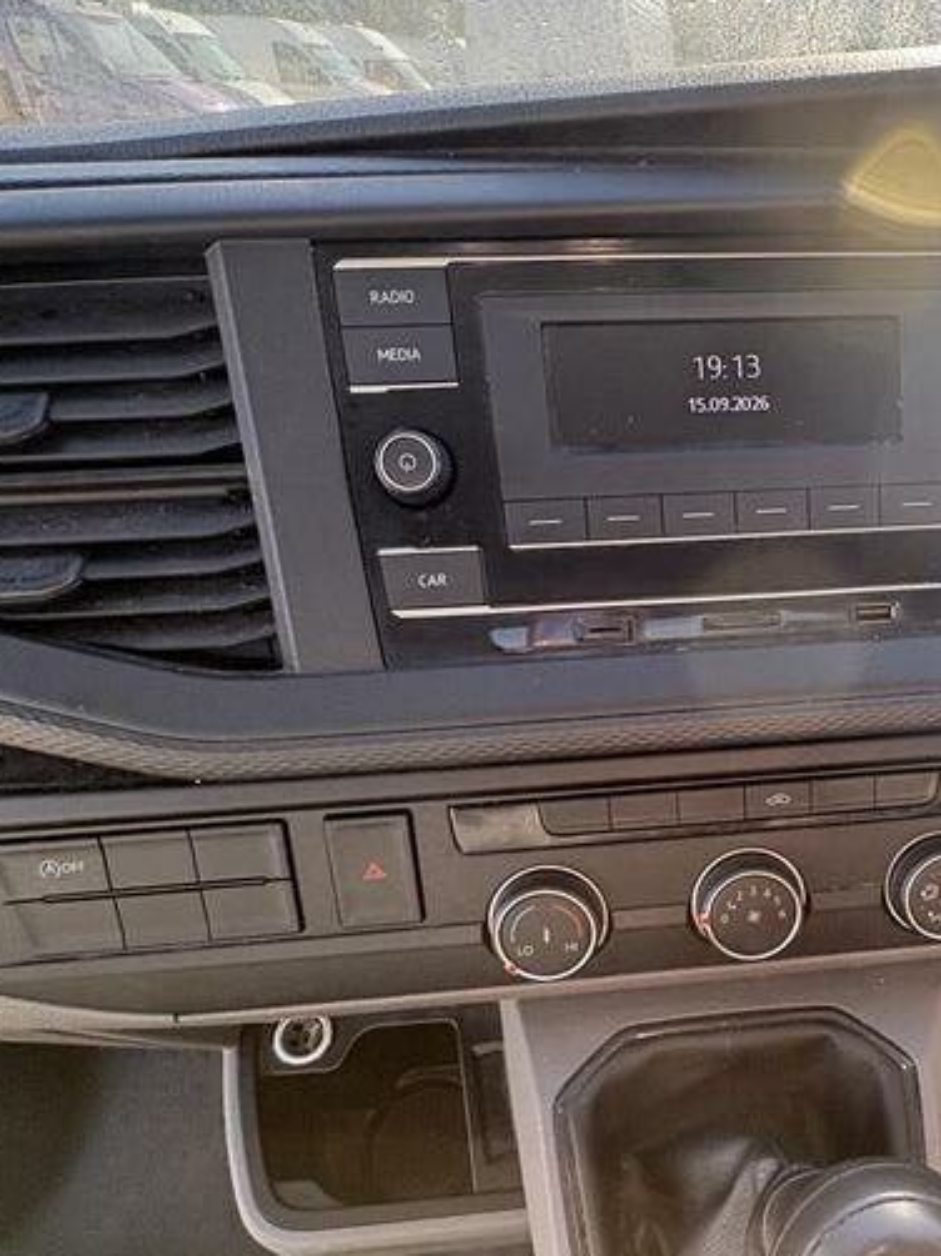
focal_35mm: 25
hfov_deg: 51.6
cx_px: 743
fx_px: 907
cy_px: 753
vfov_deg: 68.7
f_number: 2.2
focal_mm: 2.22
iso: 64
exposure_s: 1/129
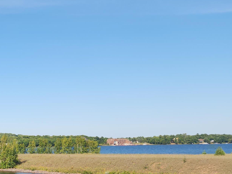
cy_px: 148
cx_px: -44
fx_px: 382
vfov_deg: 25.1
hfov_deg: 29.3
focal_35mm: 57
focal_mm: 5.4
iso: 20
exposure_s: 1/1139
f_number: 1.8
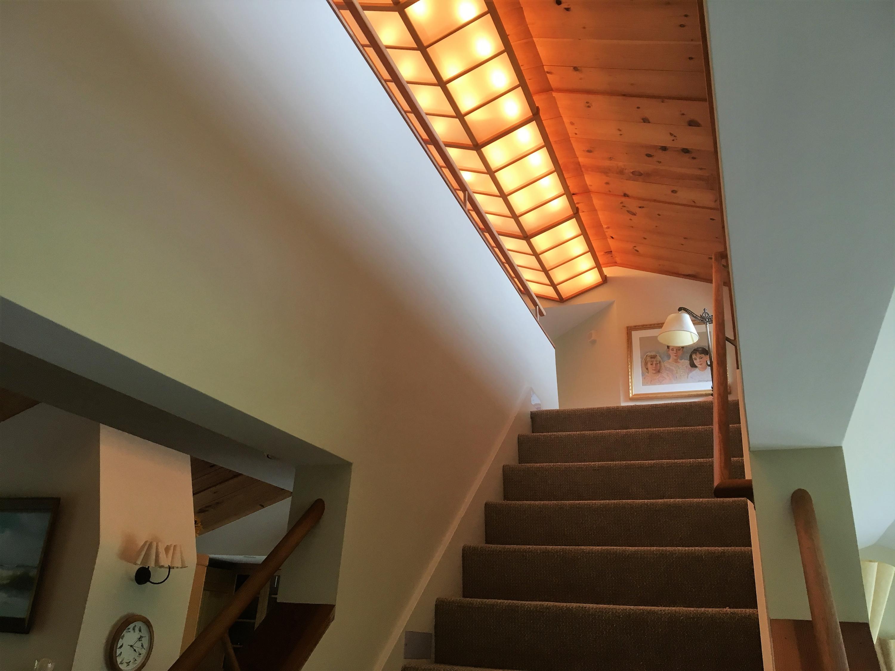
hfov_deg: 61.7
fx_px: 750
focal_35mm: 29
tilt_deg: +23.2
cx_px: 448
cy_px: 336
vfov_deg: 48.2
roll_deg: -3.2
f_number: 2.2
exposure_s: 1/30
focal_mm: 4.15
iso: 50
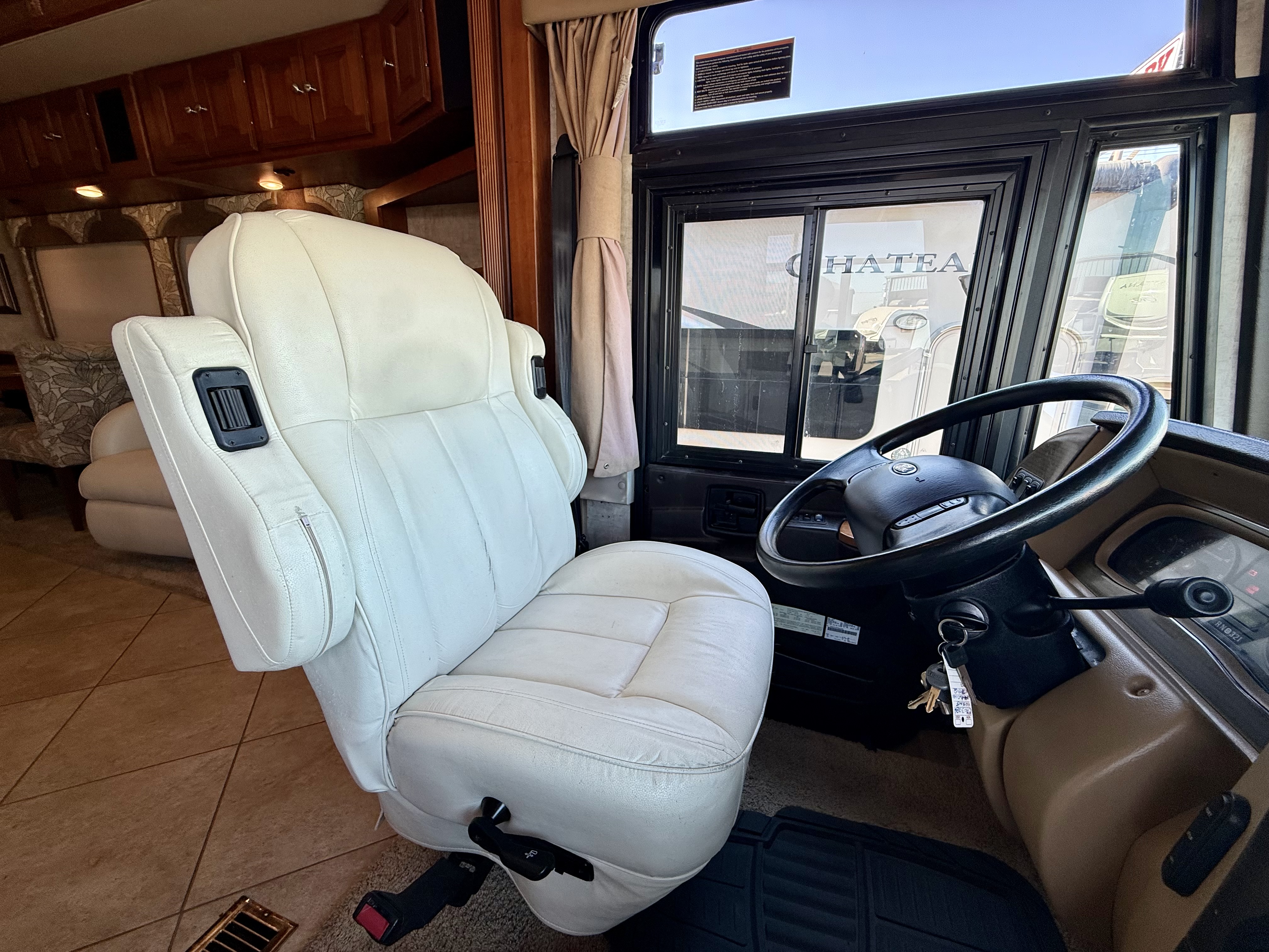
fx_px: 513
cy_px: 476
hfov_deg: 102.1
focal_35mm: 14
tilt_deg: -13.9
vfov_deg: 85.7
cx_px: 634
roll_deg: -0.4
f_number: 2.2
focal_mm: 2.22
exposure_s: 1/99
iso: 64
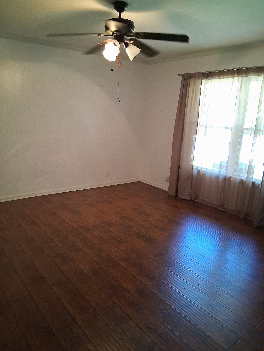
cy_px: 176
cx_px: 132
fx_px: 264
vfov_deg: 67.3
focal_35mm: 26
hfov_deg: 53.1
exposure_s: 1/50
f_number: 1.8
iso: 640
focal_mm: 3.98
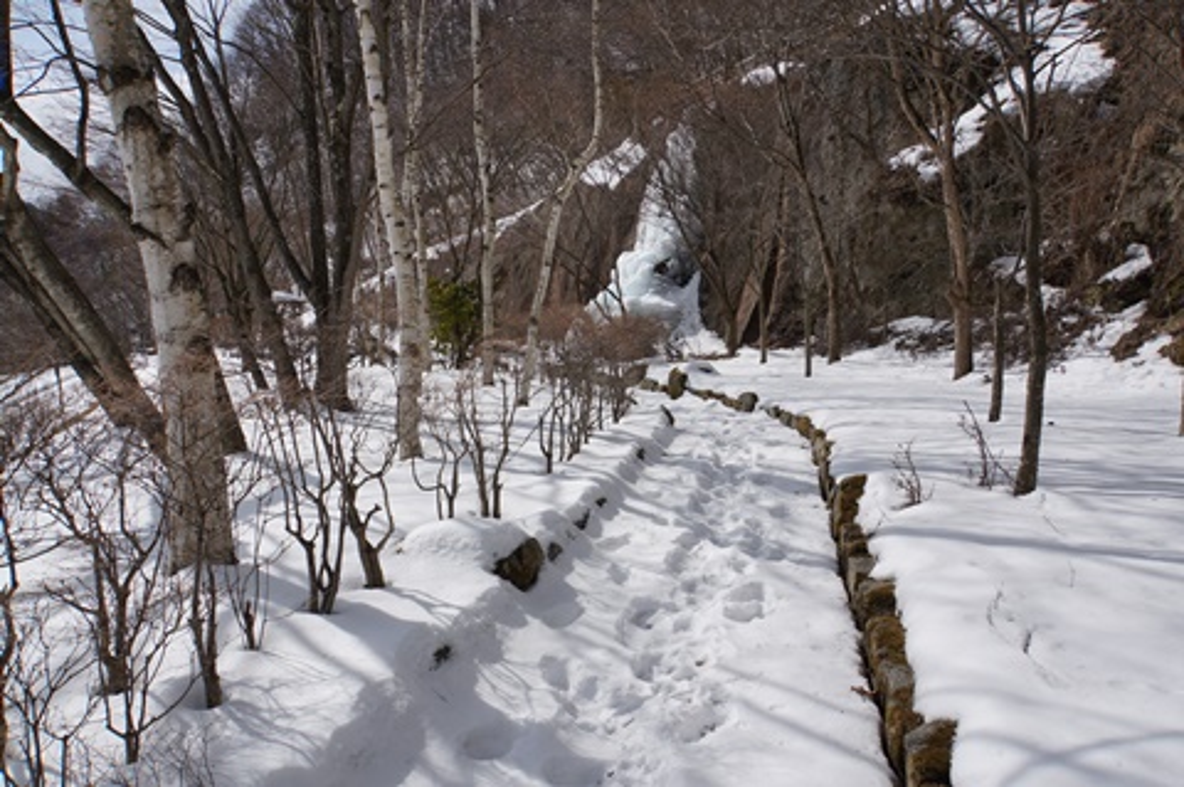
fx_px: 1010
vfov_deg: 42.6
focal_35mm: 31
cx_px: 592
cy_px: 394
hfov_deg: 60.7
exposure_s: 1/400
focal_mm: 20.5
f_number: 8
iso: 100
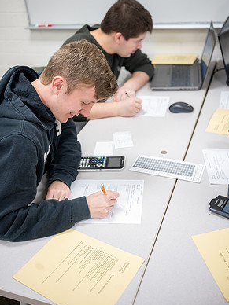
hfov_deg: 36.8
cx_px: 116
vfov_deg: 47.8
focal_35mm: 39
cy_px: 134
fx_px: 344
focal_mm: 35
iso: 1000
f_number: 2.8
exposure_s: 1/200
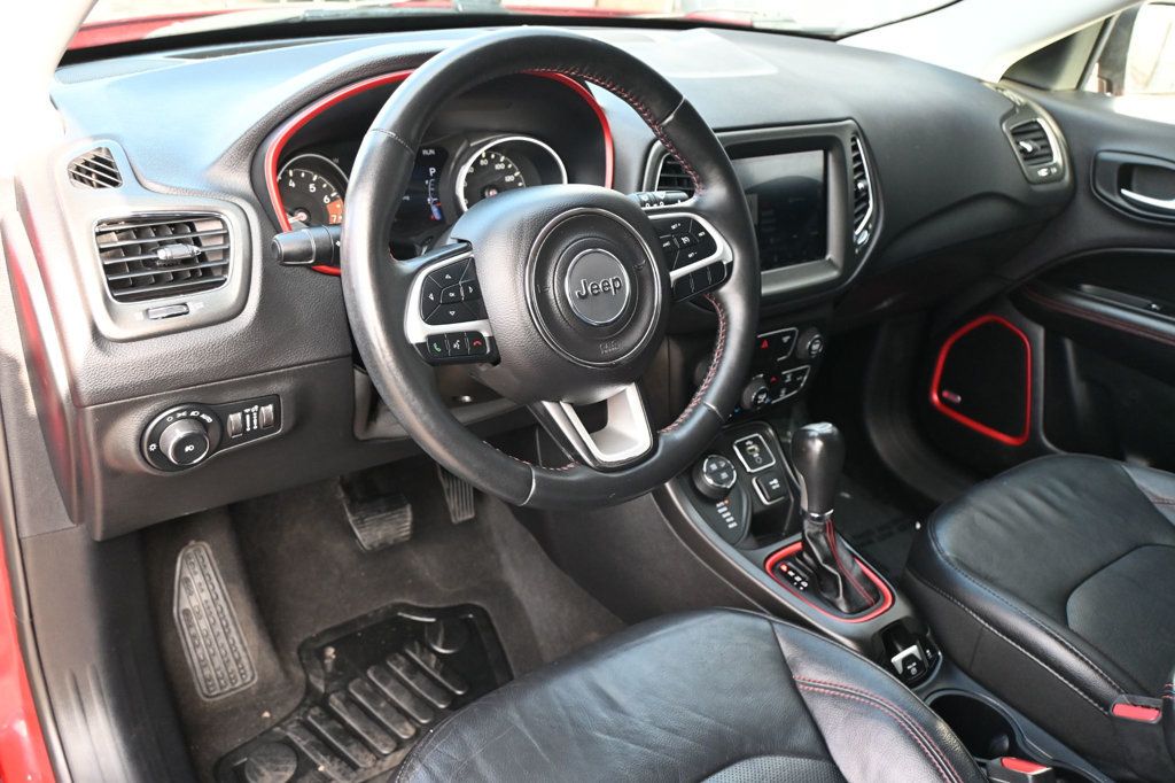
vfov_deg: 43.6
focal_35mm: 30
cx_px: 588
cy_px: 392
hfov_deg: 61.9
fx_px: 979
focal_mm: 20
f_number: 3.8
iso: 1000
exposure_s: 1/125
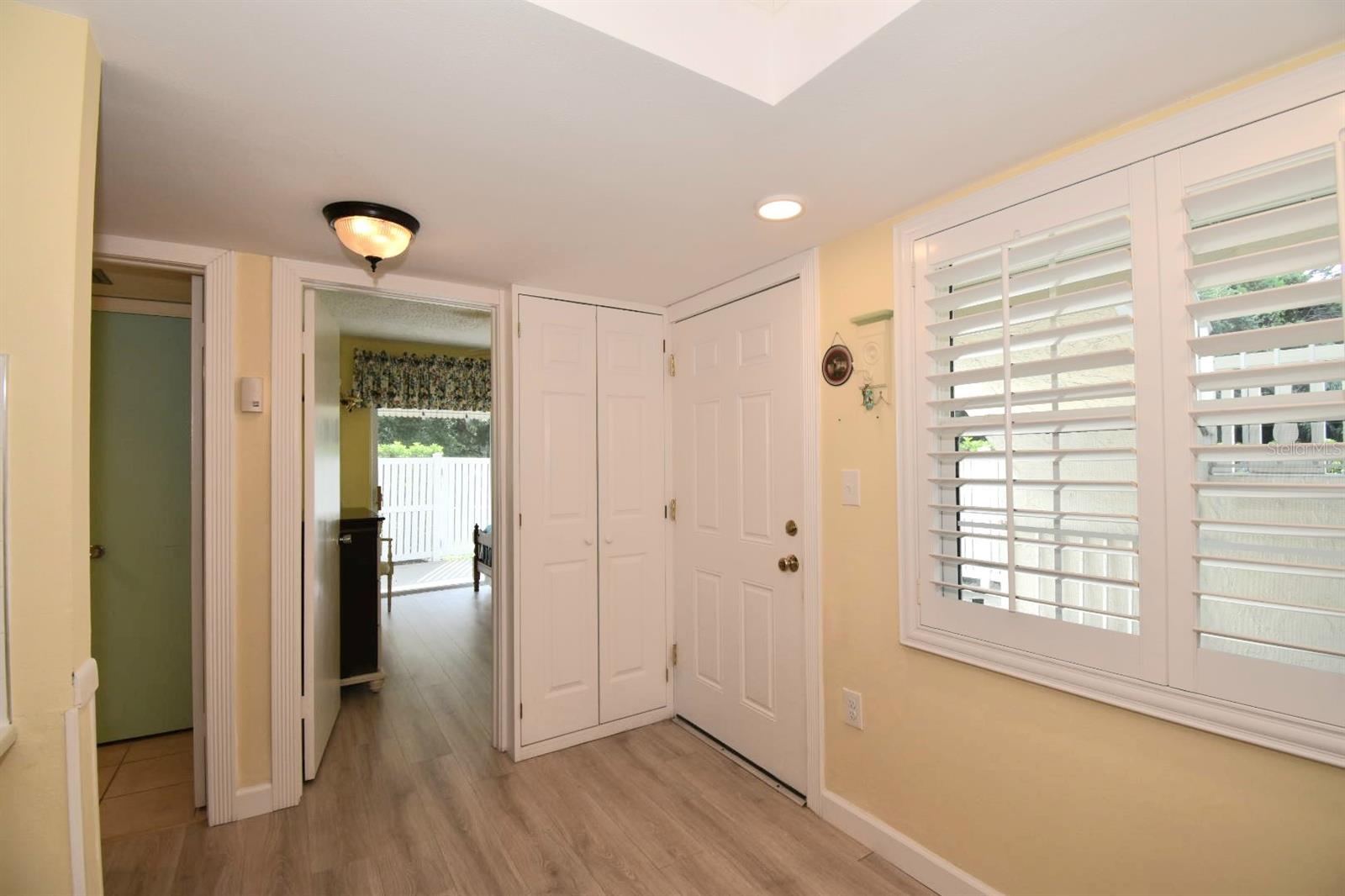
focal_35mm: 15
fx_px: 560
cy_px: 448
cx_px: 672
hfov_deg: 100.4
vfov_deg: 77.3
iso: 400
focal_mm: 10
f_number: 6.3
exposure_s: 1/161
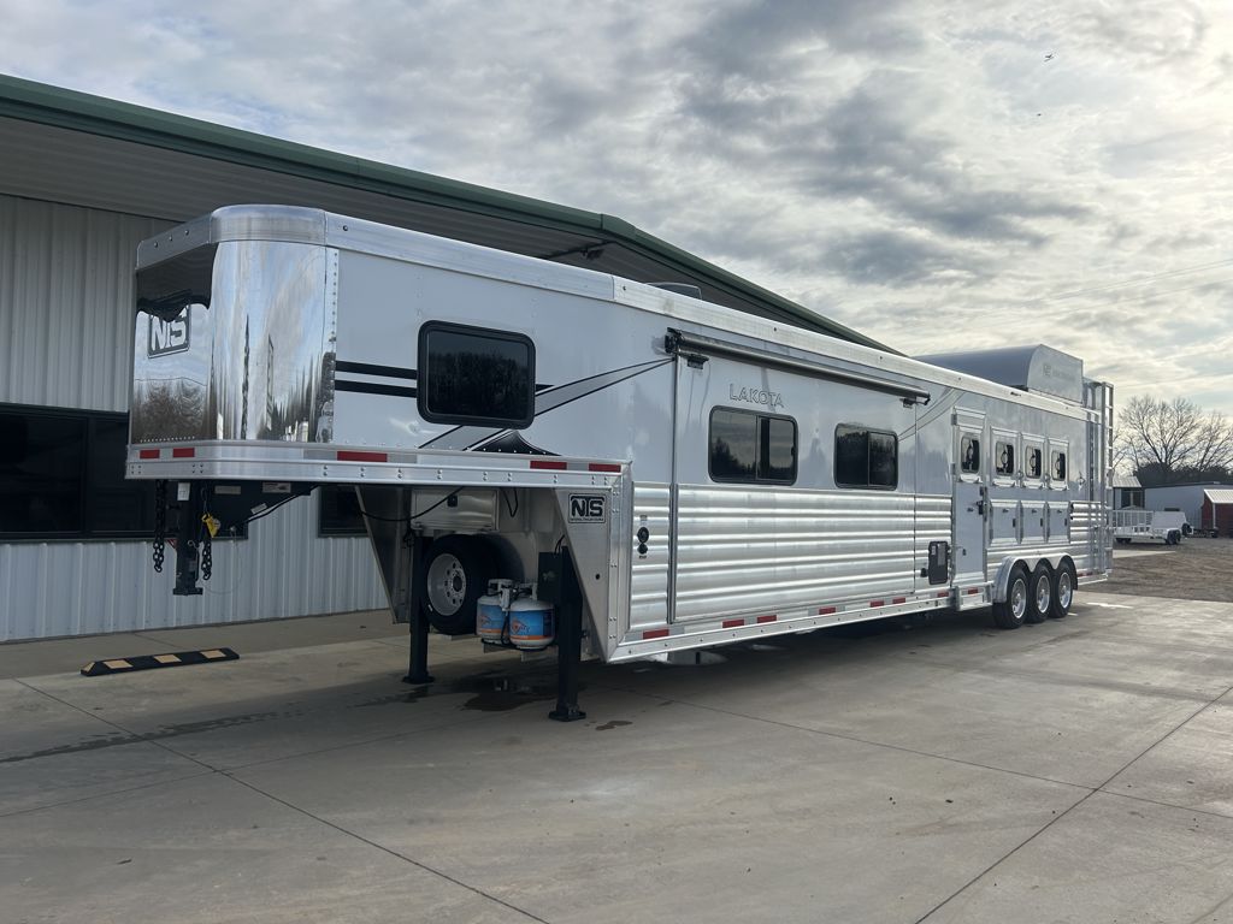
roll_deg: -0.5
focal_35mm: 26
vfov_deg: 53.1
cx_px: 616
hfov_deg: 67.3
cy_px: 462
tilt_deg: +2.0
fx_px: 926
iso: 50
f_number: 1.5
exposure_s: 1/5319
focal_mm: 5.7
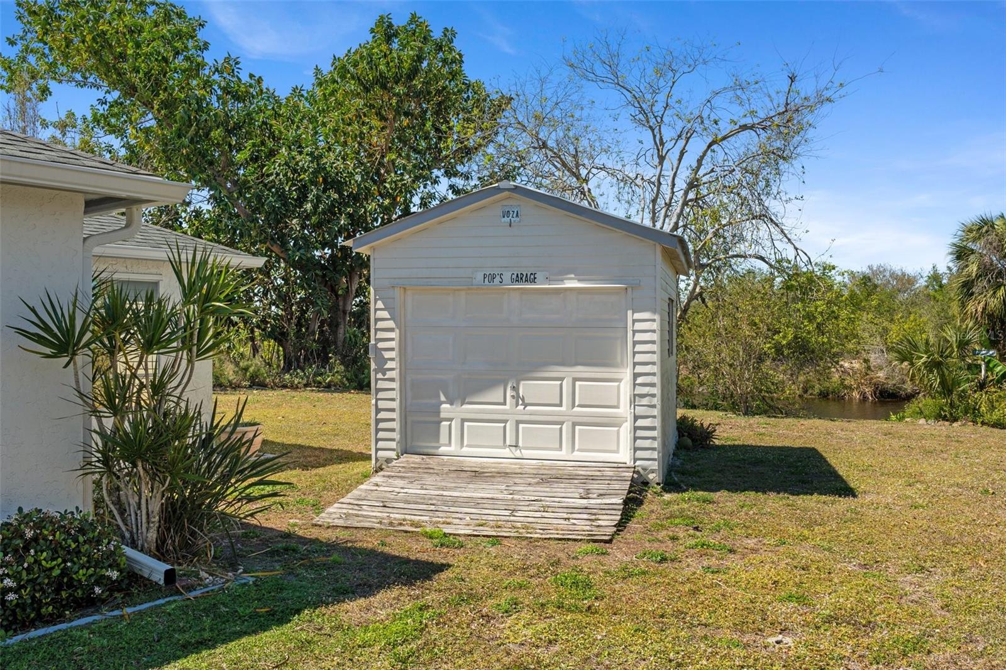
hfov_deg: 59.7
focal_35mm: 31
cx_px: 503
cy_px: 335
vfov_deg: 41.9
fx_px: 876
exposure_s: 1/100
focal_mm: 20.9
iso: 100
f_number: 8
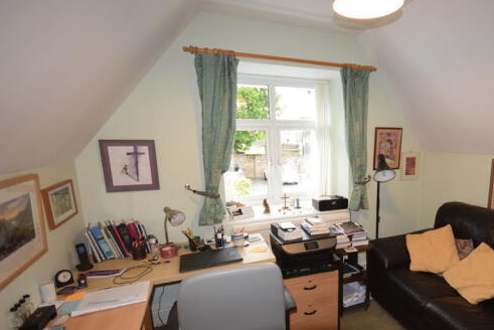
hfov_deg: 81.6
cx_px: 322
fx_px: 275
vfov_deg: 61.4
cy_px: 199
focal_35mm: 20
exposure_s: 1/60
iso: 1000
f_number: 4
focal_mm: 10
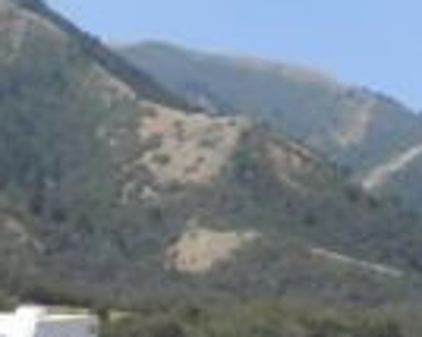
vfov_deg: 8.9
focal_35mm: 173
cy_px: 183
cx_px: 790
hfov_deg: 10.4
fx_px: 2159
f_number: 5.6
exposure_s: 1/254
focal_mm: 6.6
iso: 64
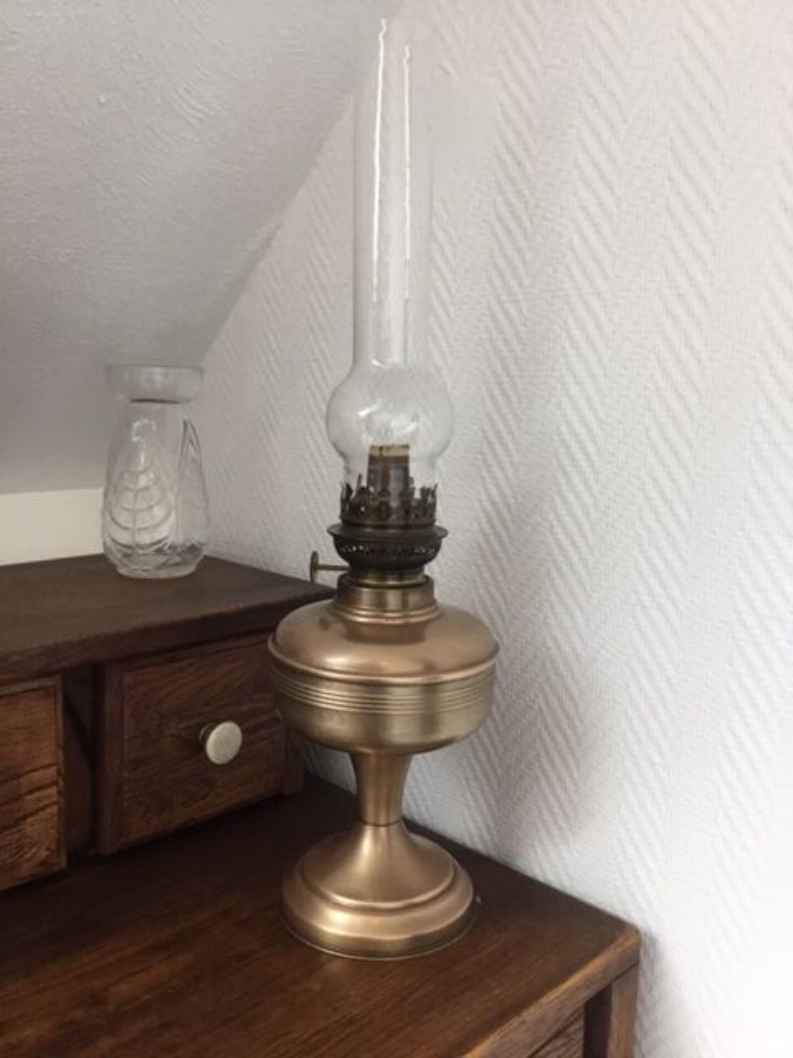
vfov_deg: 58.4
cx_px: 396
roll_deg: -0.7
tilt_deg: -10.7
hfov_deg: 45.4
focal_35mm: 31
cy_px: 529
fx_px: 947
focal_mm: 3.3
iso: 50
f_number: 2.4
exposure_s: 1/33
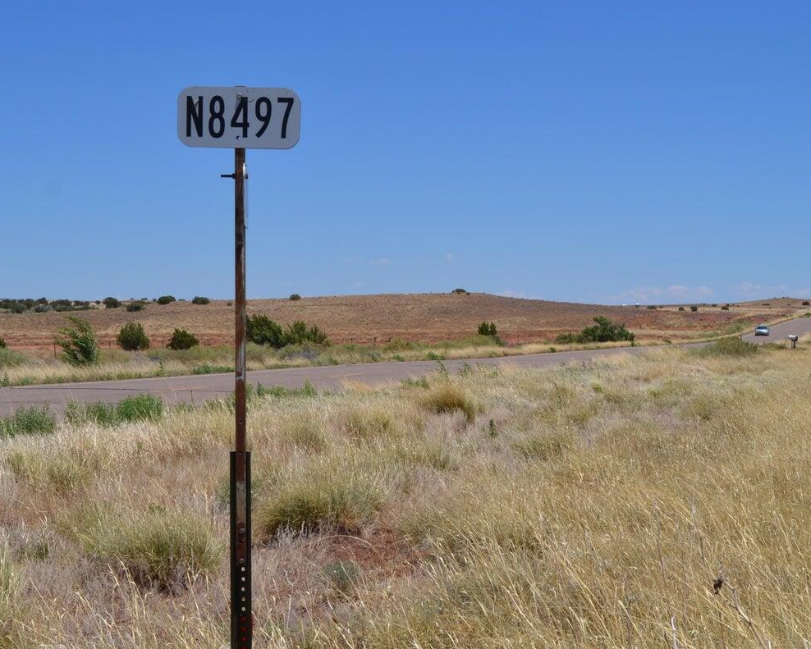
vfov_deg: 21.9
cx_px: 412
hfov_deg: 27.1
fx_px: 1681
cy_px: 363
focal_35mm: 70
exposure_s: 1/320
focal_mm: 32
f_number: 9
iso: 100
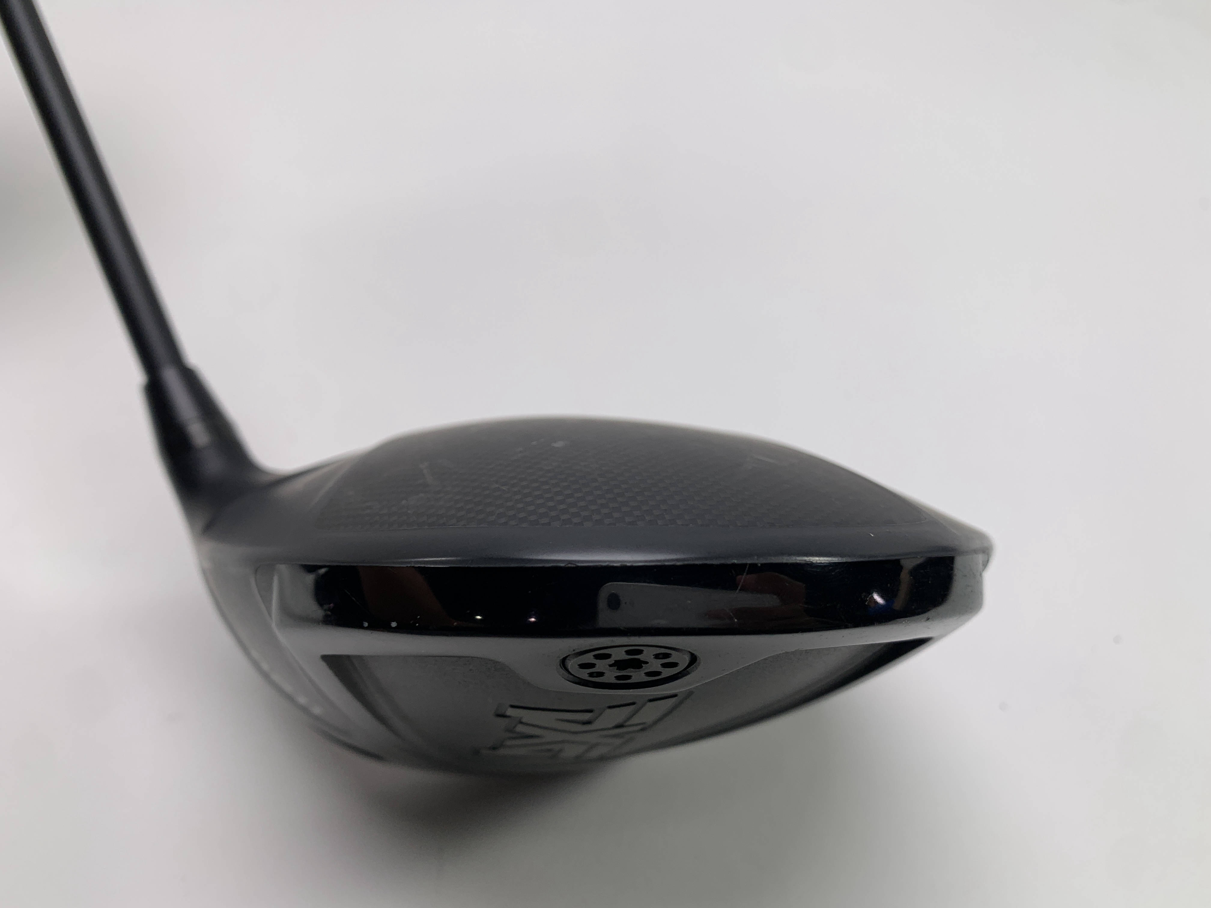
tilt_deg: -45.2
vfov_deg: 53.1
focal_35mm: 26
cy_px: 454
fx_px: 910
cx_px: 606
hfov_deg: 67.3
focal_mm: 4.25
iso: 25
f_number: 1.8
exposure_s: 1/270
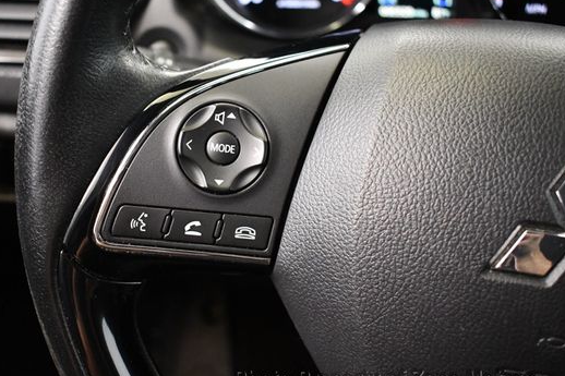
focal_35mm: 42
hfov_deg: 46.1
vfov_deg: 31.8
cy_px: 166
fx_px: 659
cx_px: 220
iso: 4500
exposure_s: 1/60
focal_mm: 23
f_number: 3.8
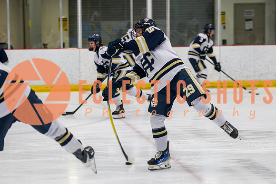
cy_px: 114
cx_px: 138
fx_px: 1115
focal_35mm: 145
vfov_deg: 9.4
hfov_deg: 14.1
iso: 2000
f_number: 3.2
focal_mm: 100
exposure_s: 1/640
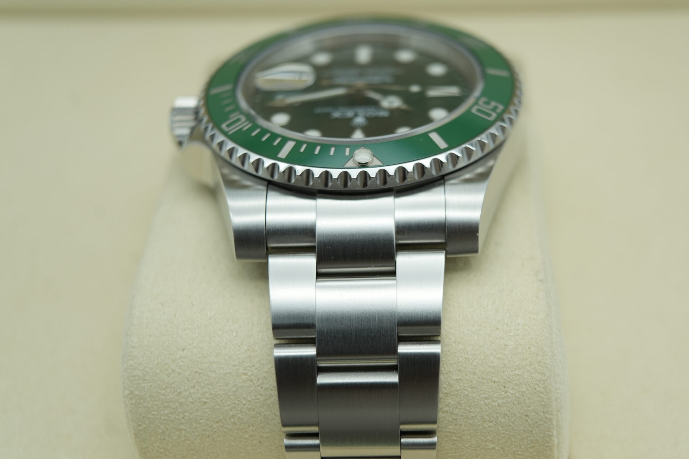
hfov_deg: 42.6
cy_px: 259
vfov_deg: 29.2
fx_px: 880
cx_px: 393
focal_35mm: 46
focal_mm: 35
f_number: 5
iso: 400
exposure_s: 1/250
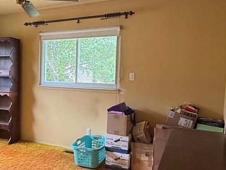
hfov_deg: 50.0
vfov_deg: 39.7
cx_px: 67
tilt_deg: -5.0
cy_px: 92
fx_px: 235
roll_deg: -1.1
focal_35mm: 36
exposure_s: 1/99
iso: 125
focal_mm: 2.22
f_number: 2.2
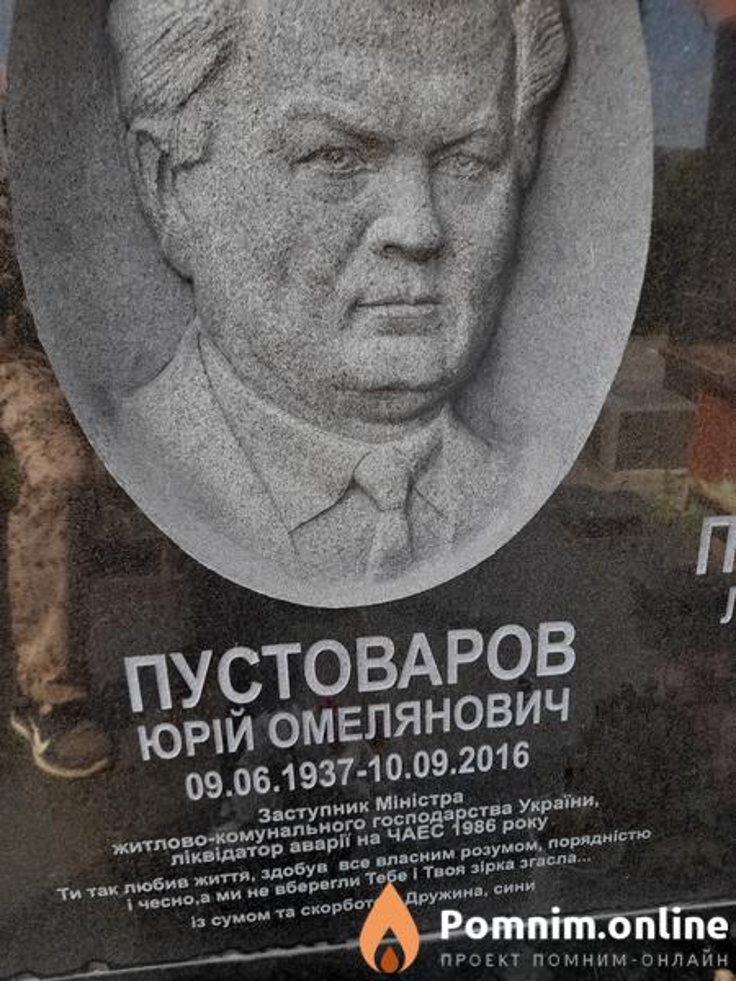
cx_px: 368
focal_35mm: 25
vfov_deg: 69.4
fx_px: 709
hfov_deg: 54.9
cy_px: 490
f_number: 2
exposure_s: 1/234
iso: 20
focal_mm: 4.6
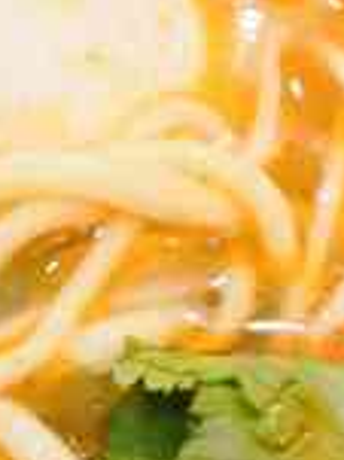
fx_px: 2216
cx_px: 785
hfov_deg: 8.3
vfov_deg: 11.7
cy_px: 440
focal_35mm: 167
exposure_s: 1/100
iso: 500
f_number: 1.8
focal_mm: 3.95
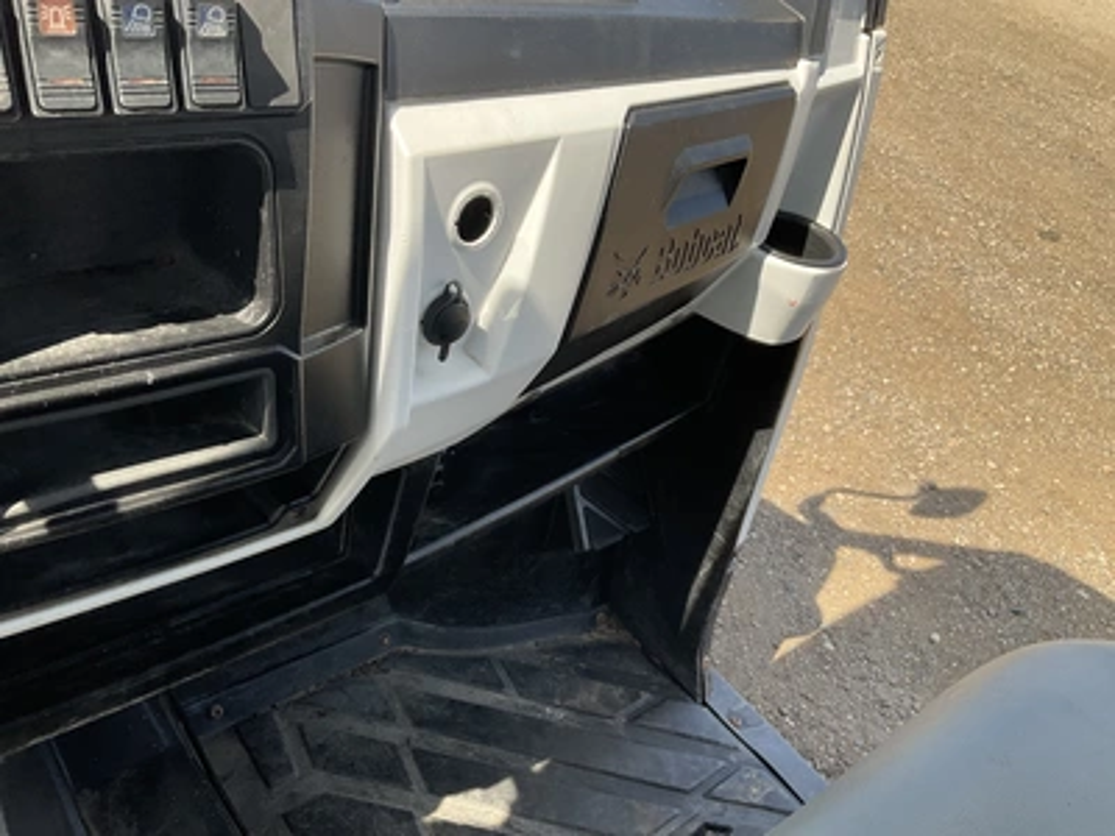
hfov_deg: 61.7
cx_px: 558
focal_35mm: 29
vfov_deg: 48.2
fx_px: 934
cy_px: 418
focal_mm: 3
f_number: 1.8
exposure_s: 1/504
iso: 25
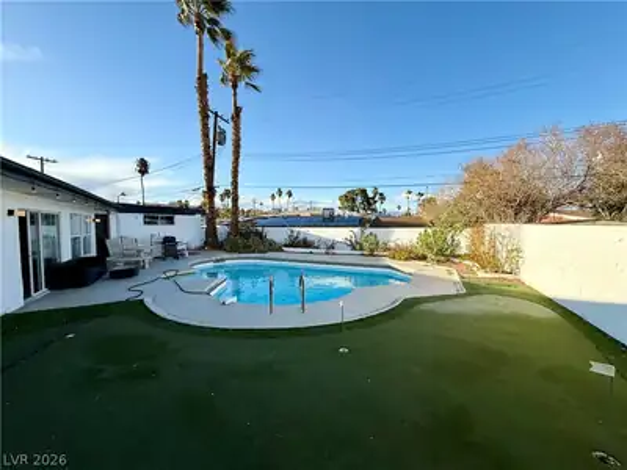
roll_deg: +0.3
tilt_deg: -2.4
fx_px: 254
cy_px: 235
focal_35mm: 14
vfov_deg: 85.7
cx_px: 314
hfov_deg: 102.1
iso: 50
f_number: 2.2
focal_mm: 2.22
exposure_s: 1/1189
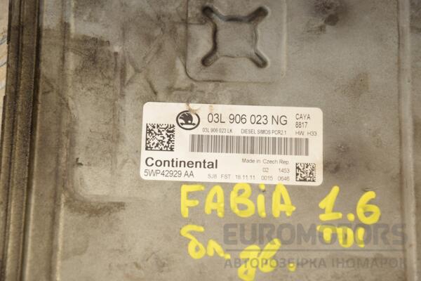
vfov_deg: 10.2
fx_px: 1579
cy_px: 140
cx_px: 210
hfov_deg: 15.2
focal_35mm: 135
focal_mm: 90
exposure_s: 1/200
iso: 800
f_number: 7.1
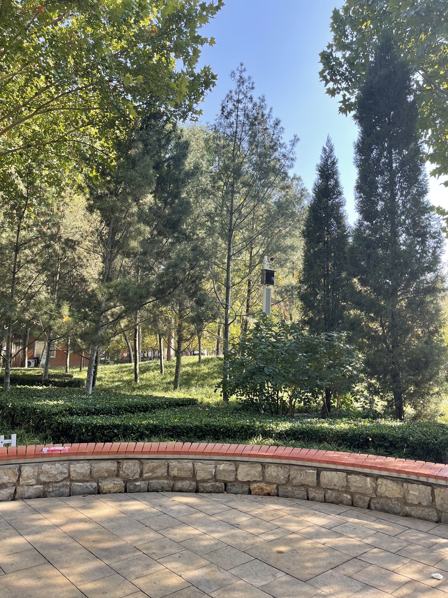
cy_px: 299
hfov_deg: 53.1
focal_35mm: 26
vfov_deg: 67.3
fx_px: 449
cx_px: 224
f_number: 1.6
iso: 32
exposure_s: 1/498
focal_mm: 5.1
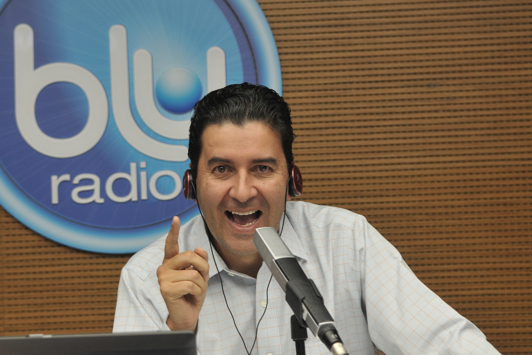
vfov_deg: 15.2
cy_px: 178
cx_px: 200
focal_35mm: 90
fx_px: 1325
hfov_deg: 22.6
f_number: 2.8
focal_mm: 45
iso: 640
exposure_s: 1/160
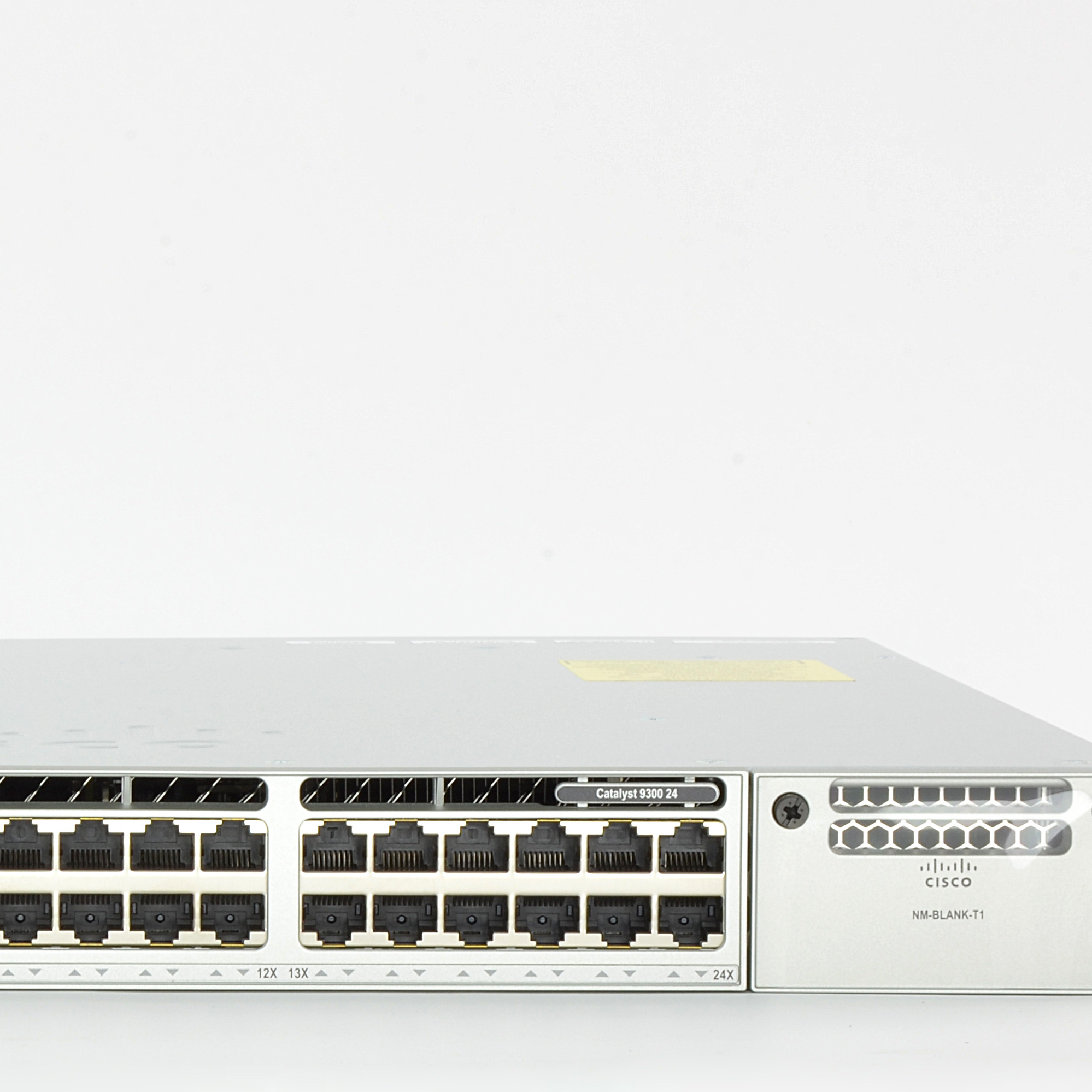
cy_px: 780
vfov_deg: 9.6
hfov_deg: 9.5
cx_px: 10
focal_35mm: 182
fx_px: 6496
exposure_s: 1
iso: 100
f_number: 22
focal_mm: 58
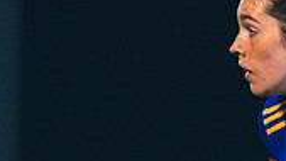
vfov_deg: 0.8
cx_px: 404
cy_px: 256
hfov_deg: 1.4
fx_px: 11389
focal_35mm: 1502
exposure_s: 1/500
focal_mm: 400
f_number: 2.8
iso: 5000
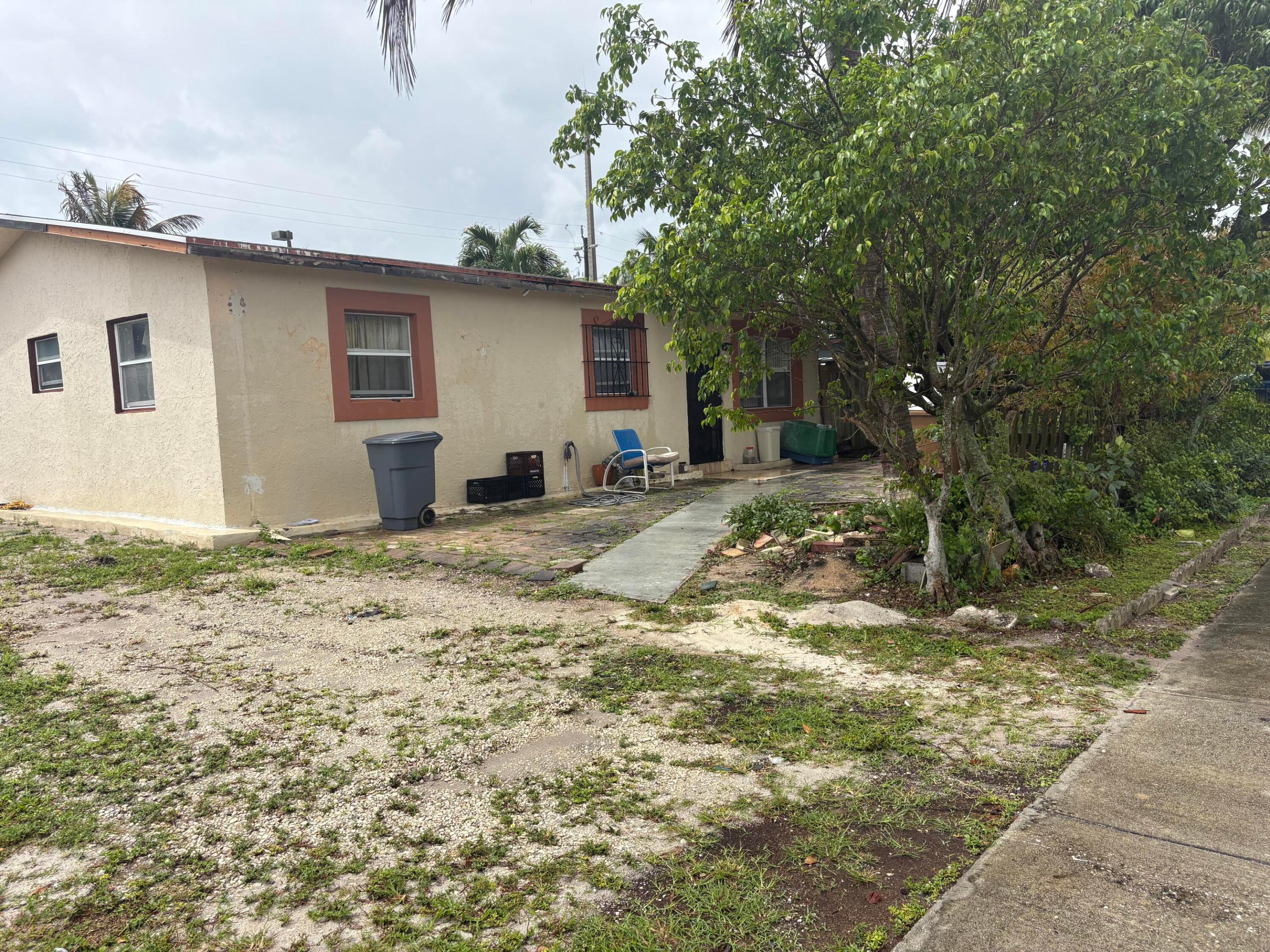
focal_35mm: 26
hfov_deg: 67.3
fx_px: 954
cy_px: 476
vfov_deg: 53.1
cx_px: 635
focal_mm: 5.96
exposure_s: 1/3279
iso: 50
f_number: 1.6
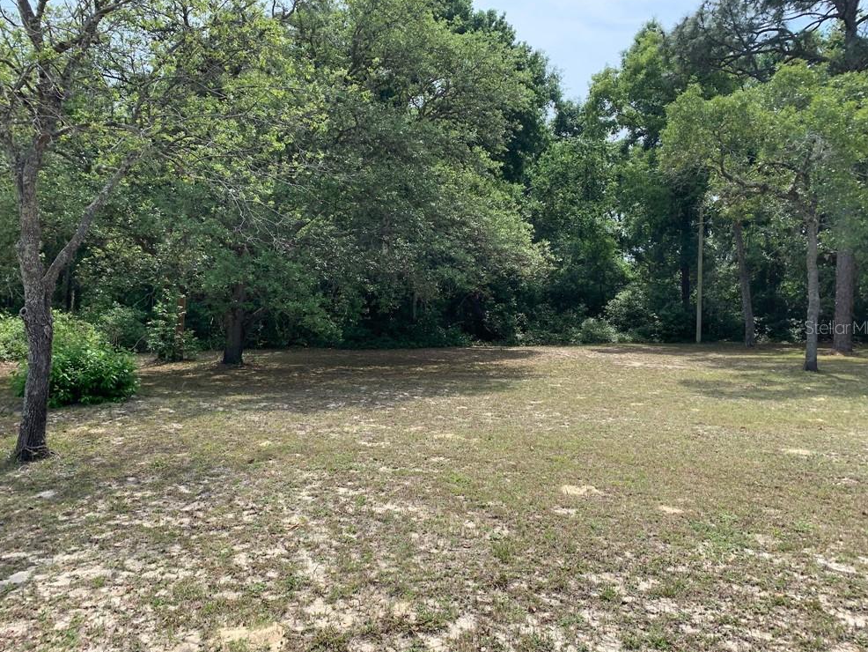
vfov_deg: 51.4
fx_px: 677
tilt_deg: -3.6
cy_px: 327
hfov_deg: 65.3
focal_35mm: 27
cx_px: 437
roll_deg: -1.2
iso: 25
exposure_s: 1/1032
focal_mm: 4.25
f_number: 1.8
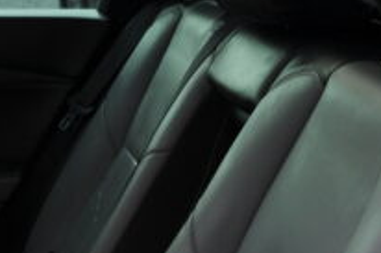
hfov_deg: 19.0
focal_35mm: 105
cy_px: 309
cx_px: 15
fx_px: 1110
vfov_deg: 12.7
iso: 200
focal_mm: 24
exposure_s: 1/160
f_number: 6.3
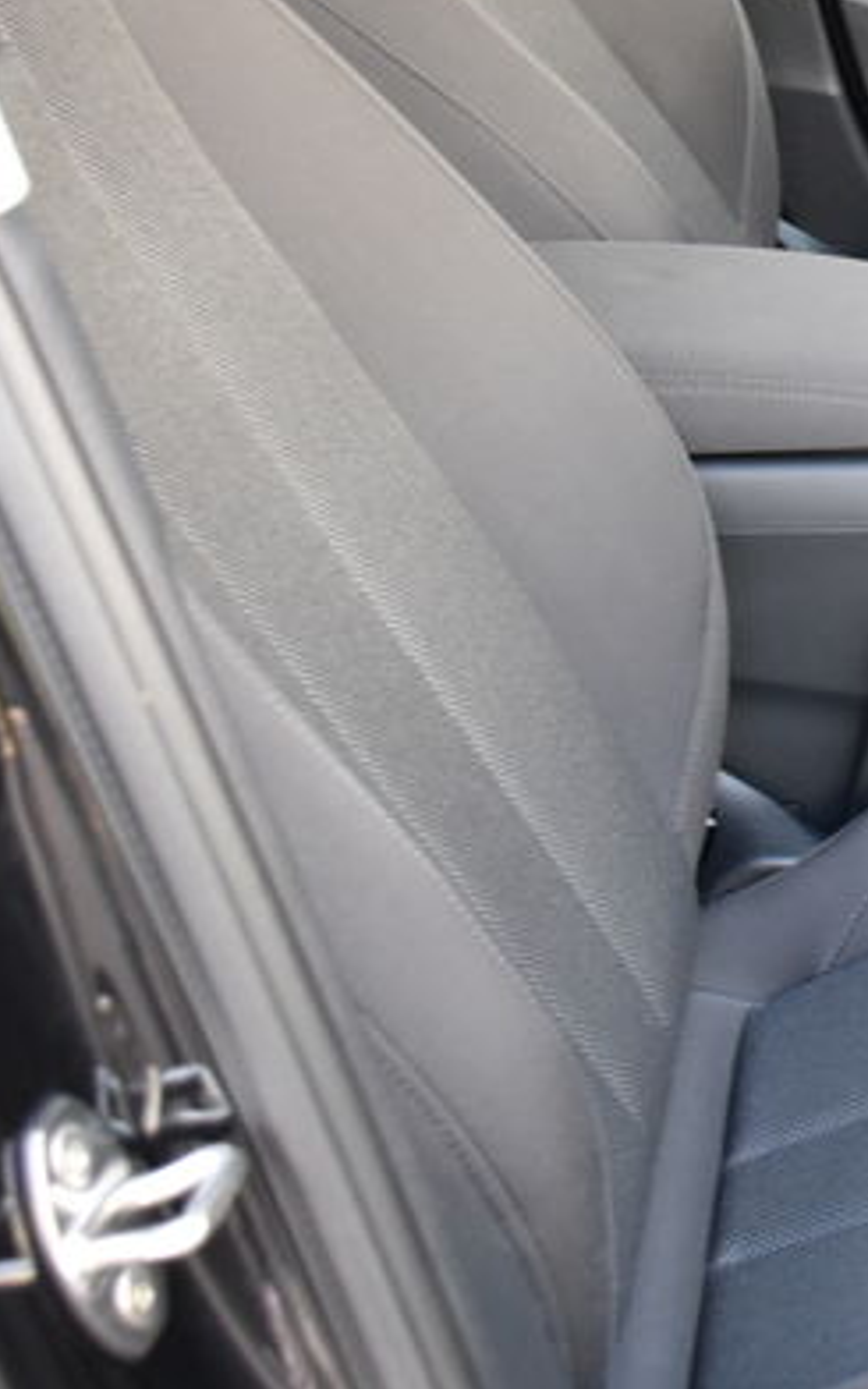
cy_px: 484
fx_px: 2952
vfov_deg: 26.3
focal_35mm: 78
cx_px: 1421
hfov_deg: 15.1
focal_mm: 20
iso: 640
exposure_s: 1/60
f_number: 4
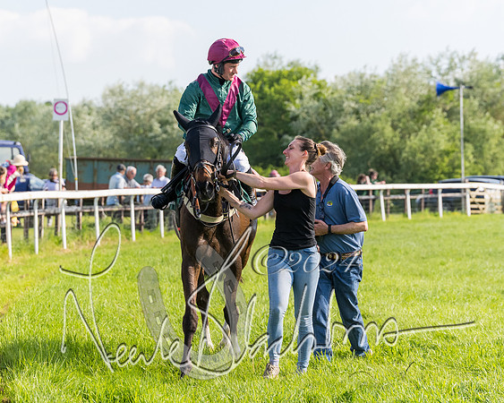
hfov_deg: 11.6
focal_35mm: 166
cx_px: 226
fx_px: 2472
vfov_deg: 9.3
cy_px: 211
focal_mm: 93
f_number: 4
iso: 500
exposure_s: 1/4000
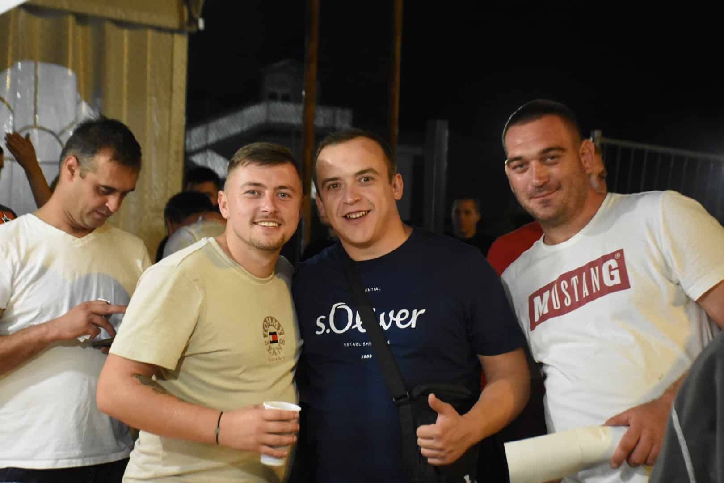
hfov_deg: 26.0
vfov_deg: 17.5
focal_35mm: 78
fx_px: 1569
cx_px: 362
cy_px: 242
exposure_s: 1/125
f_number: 5.6
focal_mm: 52
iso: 6400
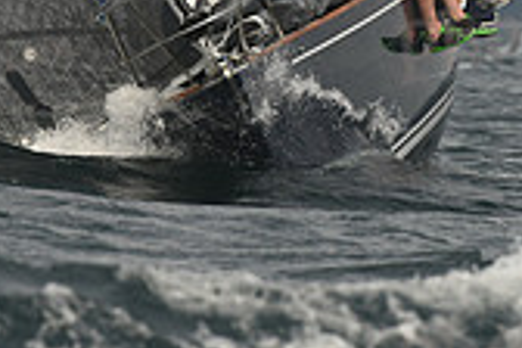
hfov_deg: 1.5
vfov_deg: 1.0
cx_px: 236
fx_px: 19994
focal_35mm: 1379
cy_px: -113
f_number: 7.1
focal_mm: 400
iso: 250
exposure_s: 1/1000
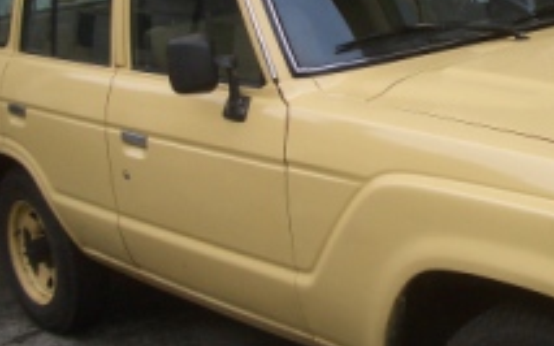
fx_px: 1177
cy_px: 36
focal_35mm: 78
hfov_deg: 26.4
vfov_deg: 16.5
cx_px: 333
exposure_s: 1/160
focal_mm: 5.8
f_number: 4.3
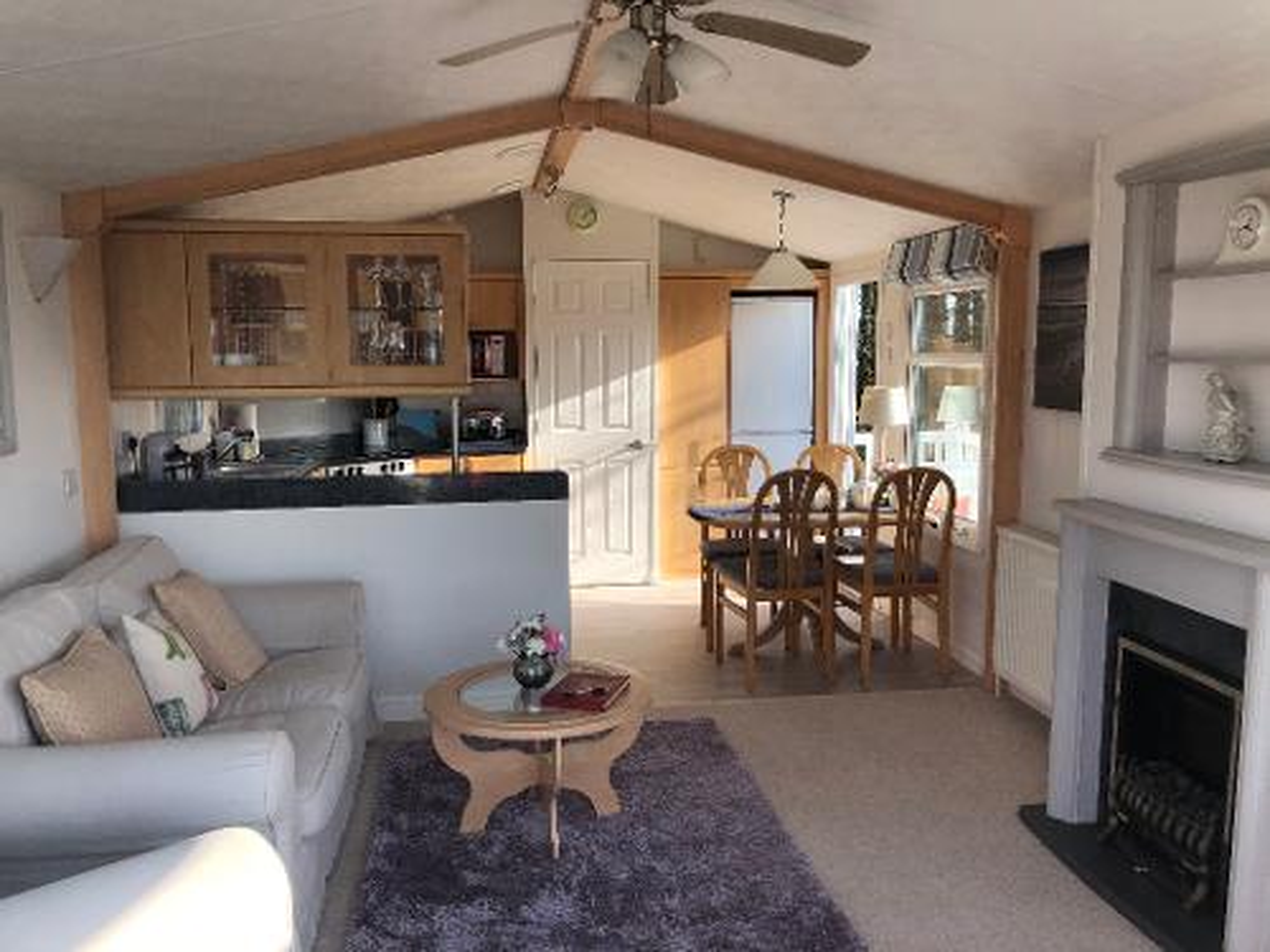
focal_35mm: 28
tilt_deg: -6.9
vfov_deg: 49.7
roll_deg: +1.4
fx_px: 1027
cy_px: 476
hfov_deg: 63.4
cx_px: 635
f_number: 1.8
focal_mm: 4
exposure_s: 1/600
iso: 20
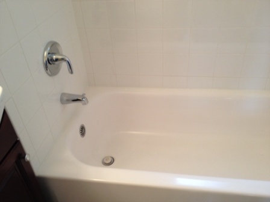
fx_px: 273
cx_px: 135
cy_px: 101
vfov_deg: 40.7
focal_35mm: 35
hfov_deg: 52.6
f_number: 2.4
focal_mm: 4.28
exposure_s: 1/20
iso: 100
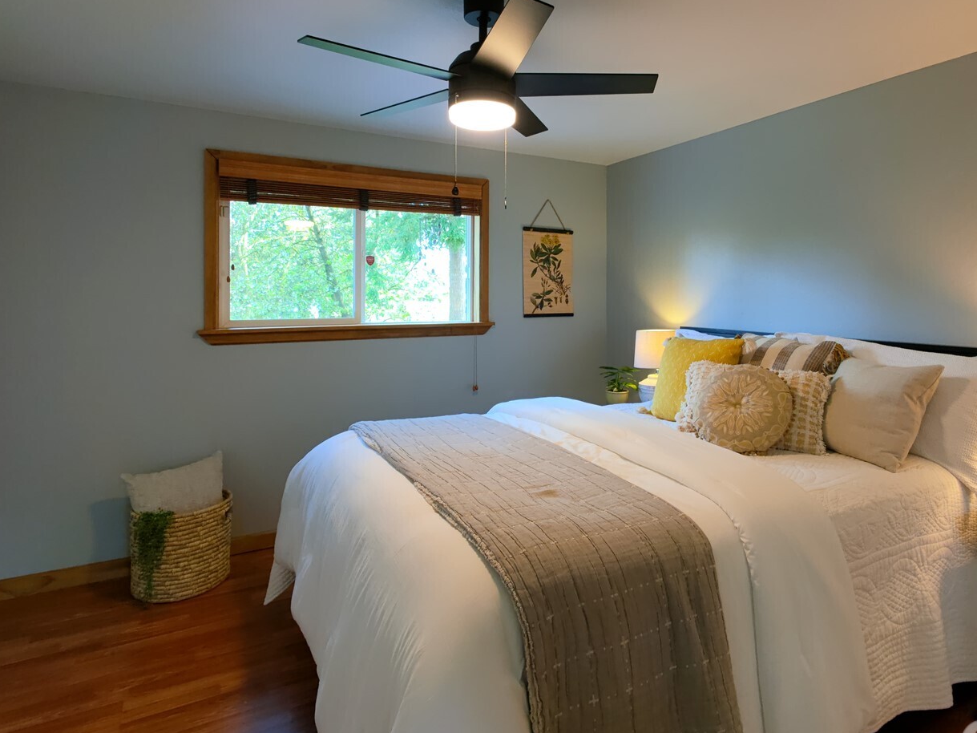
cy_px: 293
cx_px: 528
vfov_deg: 62.9
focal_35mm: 21
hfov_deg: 78.8
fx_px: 593
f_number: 2.55
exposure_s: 1/50
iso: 323
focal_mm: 16
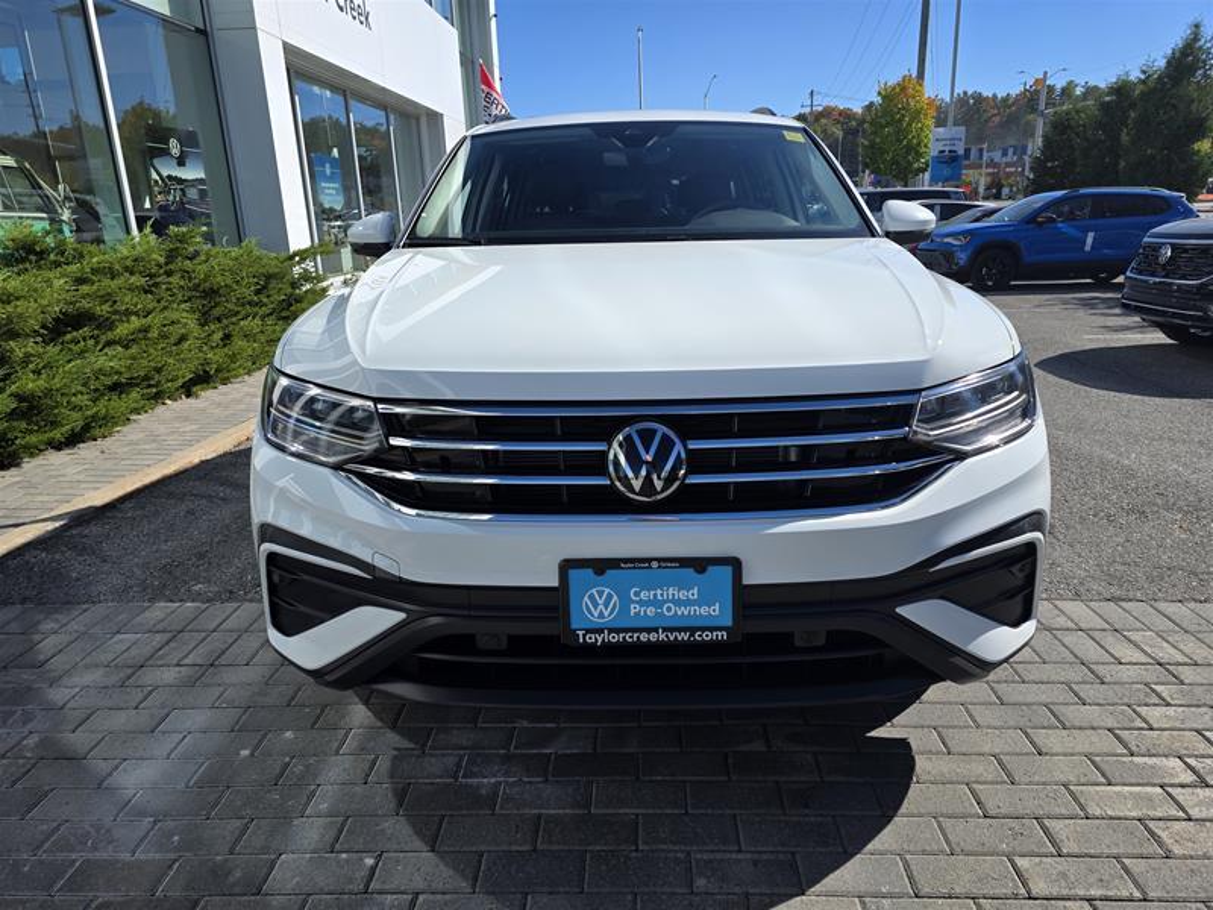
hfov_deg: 73.9
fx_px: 806
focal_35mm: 23
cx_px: 606
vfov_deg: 58.9
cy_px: 455
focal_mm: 6.3
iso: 80
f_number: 1.7
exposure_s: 1/5608
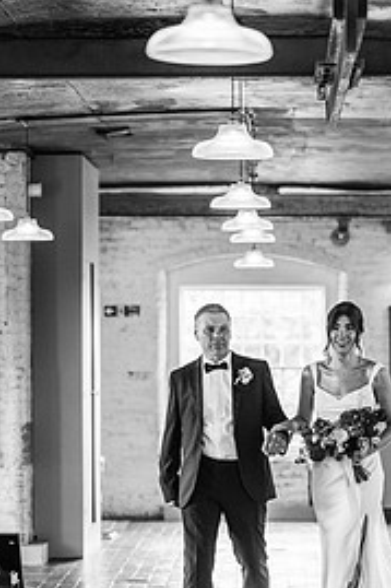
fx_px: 2316
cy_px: 380
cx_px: 322
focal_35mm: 142
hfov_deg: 9.6
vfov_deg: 14.4
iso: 400
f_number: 2
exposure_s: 1/200
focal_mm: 85
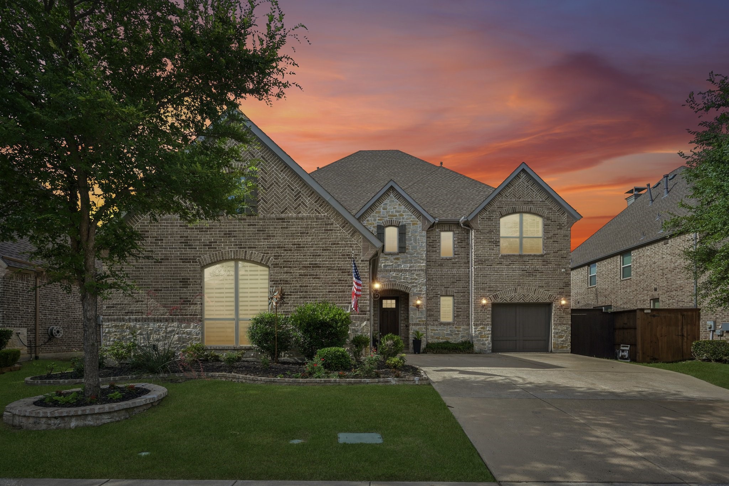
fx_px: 364
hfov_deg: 90.0
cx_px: 364
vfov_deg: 67.4
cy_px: 243
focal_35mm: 18
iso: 250
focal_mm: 18
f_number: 9
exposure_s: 1/400
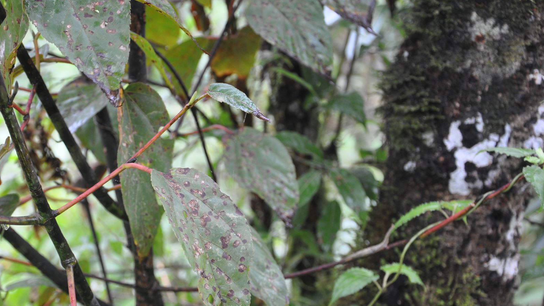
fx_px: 1366
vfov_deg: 12.8
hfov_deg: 22.4
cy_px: 195
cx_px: 181
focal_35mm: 95
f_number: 5.6
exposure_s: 1/30
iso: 400
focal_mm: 45
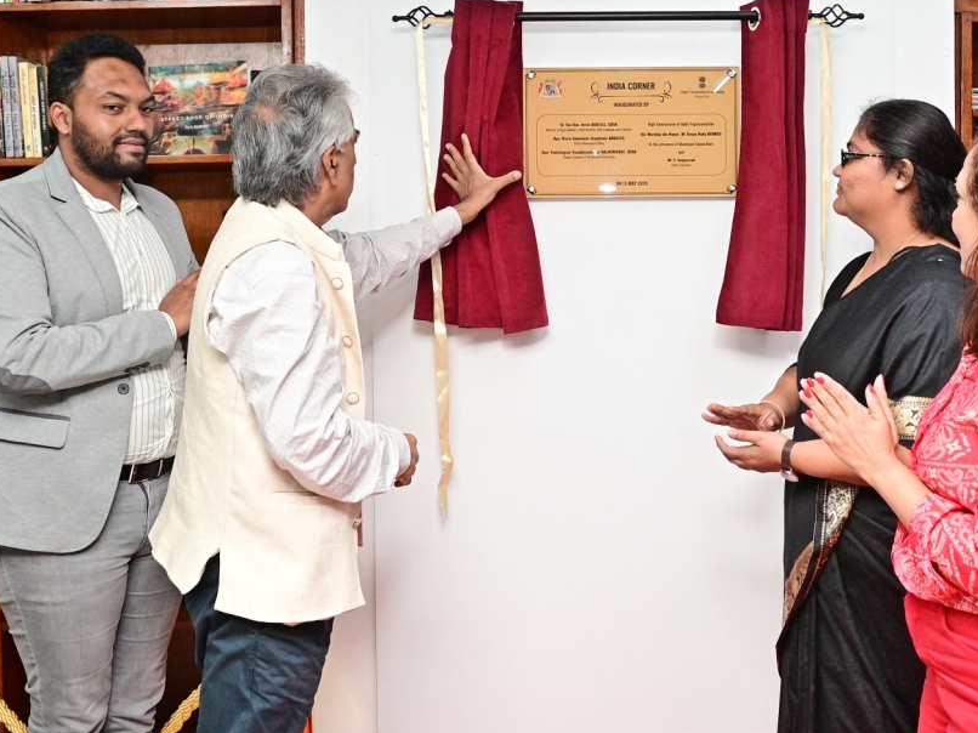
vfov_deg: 42.9
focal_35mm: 33
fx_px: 932
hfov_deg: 55.2
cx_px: 556
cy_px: 345
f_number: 5.6
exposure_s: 1/200
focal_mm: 18
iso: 2000
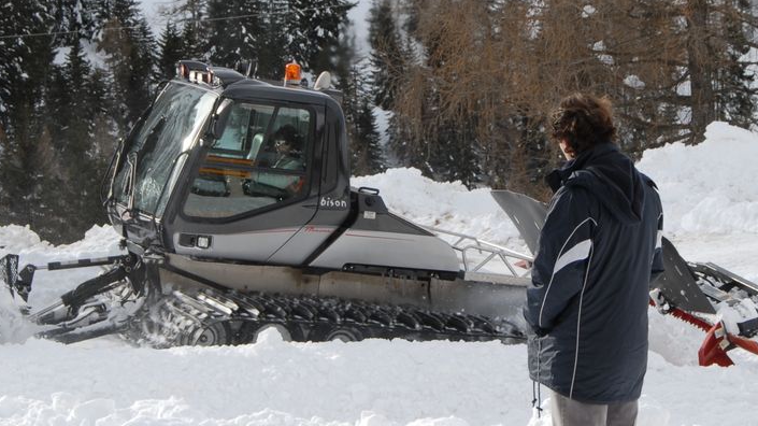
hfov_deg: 14.3
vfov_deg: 8.1
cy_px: 141
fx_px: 3014
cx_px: 457
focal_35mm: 150
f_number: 8
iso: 100
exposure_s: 1/200
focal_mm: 42
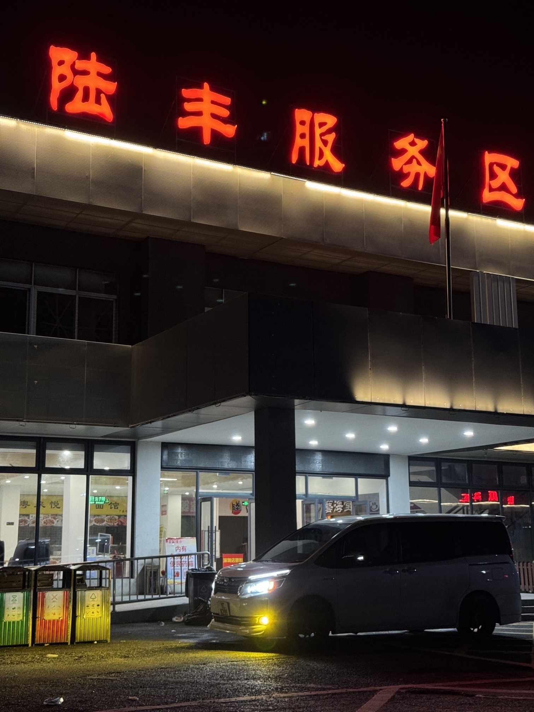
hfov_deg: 30.3
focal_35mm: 48
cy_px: 356
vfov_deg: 39.7
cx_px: 267
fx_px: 987
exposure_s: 1/44
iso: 250
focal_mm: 6.76
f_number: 1.78
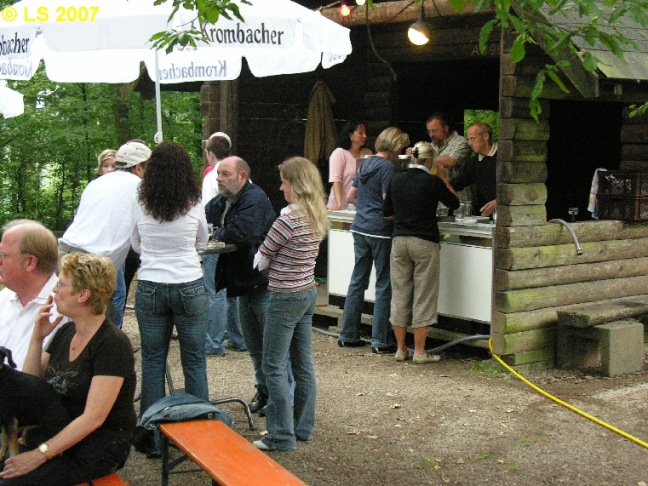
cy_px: 240
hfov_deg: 31.2
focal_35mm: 62
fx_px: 1161
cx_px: 325
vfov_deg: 23.7
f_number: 3.2
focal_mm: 15
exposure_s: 1/39.7
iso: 400
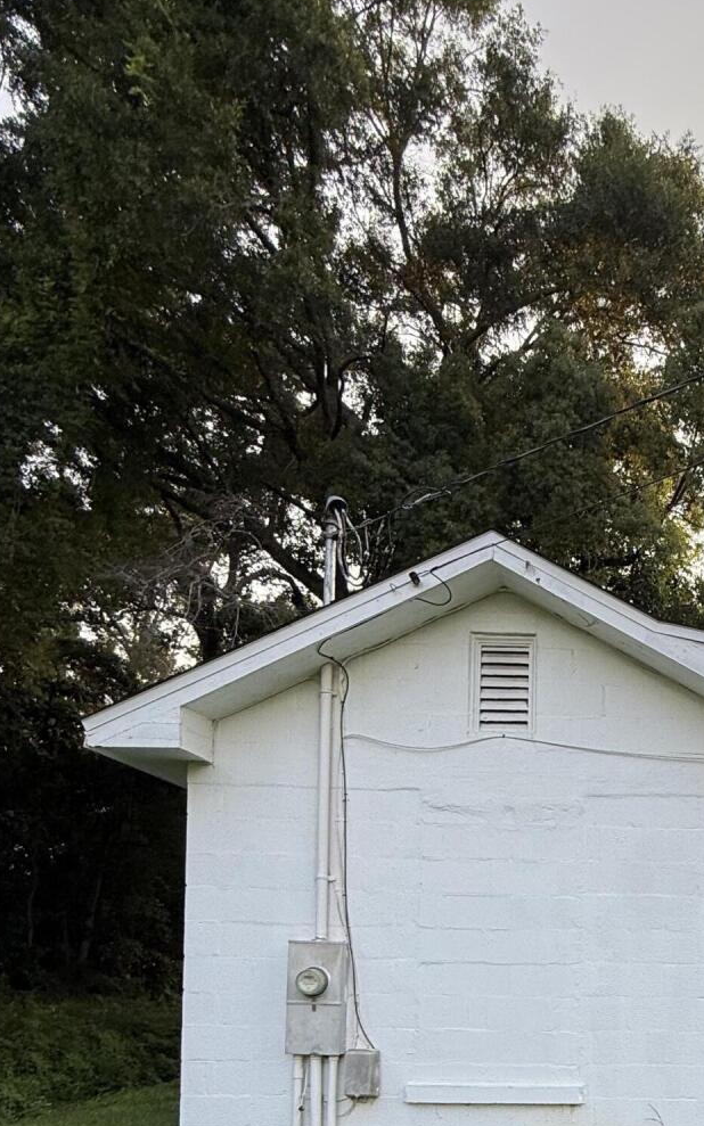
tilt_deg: +1.8
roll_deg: -0.6
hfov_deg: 37.2
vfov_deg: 55.7
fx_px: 921
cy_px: 985
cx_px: 713
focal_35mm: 30
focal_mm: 2.22
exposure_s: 1/205
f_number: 2.2
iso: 50
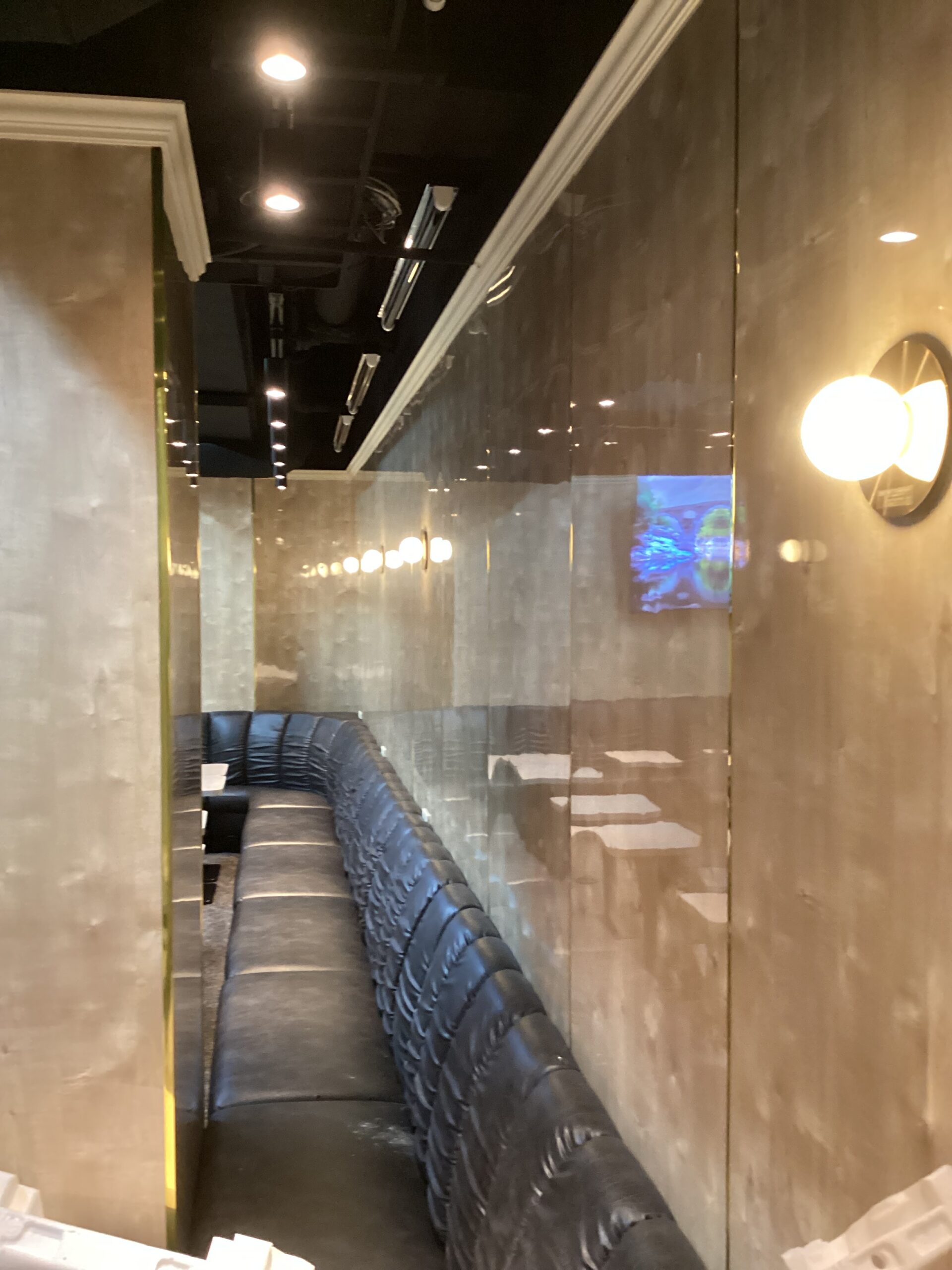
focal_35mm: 31
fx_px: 1137
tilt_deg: -2.4
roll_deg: -1.5
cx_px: 476
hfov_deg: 45.4
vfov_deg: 58.4
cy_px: 635
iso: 400
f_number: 2.4
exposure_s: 1/25
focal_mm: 3.3
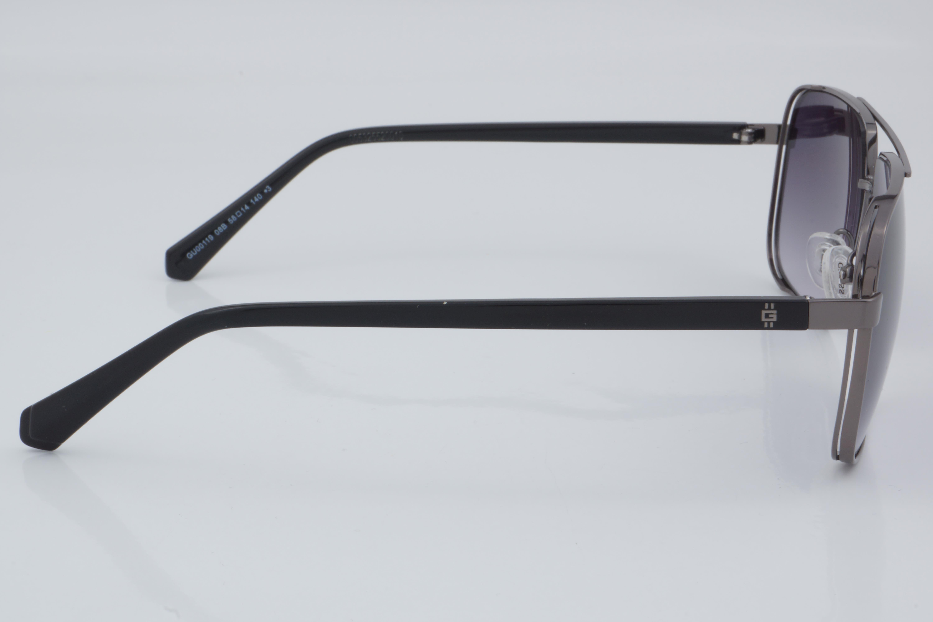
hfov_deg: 27.0
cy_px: 311
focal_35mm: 75
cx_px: 466
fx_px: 1944
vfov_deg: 18.2
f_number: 32
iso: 100
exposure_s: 1/4
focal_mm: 50
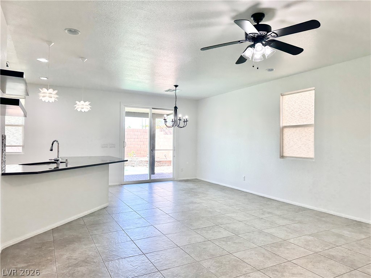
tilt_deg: +0.2
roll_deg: -0.7
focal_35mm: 24
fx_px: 257
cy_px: 139
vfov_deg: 56.8
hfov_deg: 71.6
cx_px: 186
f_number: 1.78
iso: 100
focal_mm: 6.86
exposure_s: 1/162
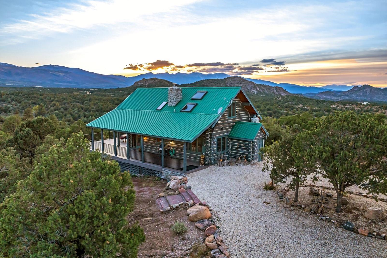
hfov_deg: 71.5
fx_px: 269
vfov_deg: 51.3
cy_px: 125
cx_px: 193
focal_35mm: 25
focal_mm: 12.29
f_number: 2.8
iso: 480
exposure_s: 1/15
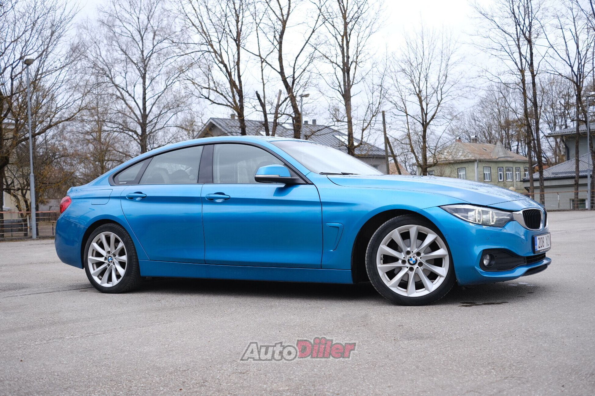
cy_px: 198
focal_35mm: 41
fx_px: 678
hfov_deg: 47.4
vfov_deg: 32.6
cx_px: 298
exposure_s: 1/500
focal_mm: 27
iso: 320
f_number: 3.6
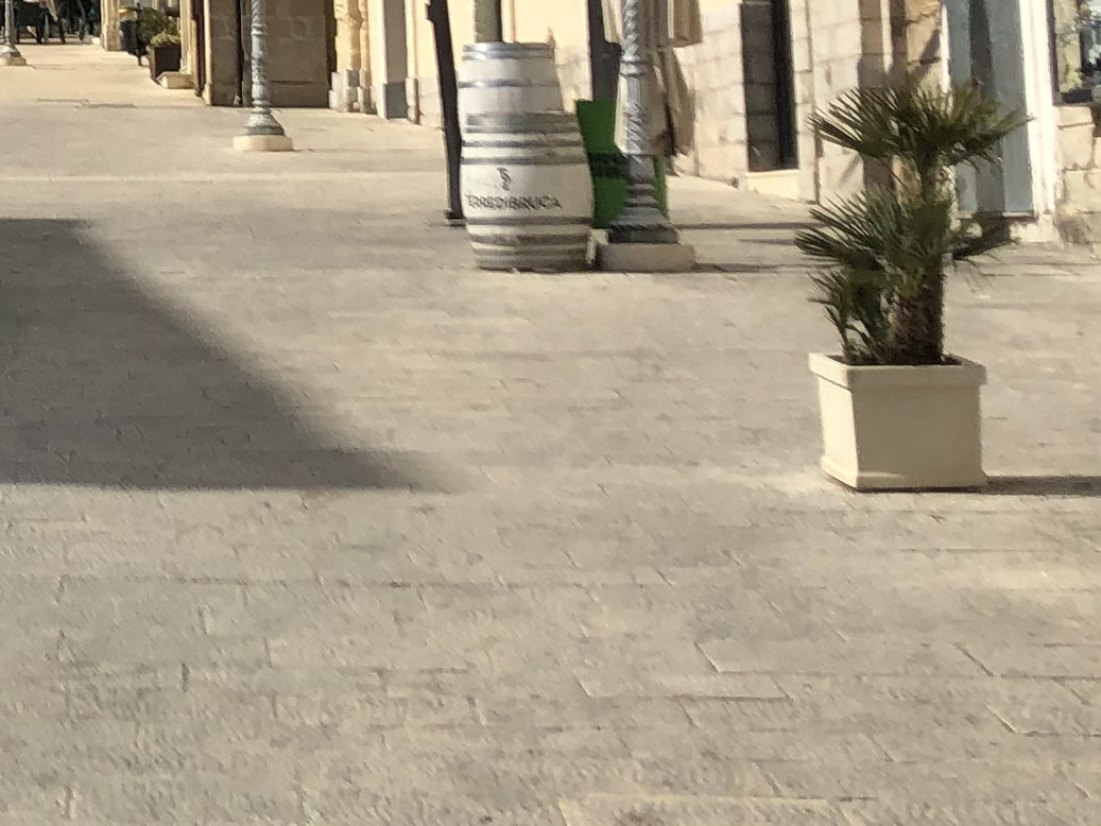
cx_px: -413
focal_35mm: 108
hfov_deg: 16.9
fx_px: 3435
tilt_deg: +10.0
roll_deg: +0.3
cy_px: -348
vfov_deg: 13.1
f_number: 1.8
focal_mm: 4
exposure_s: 1/3745
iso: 20
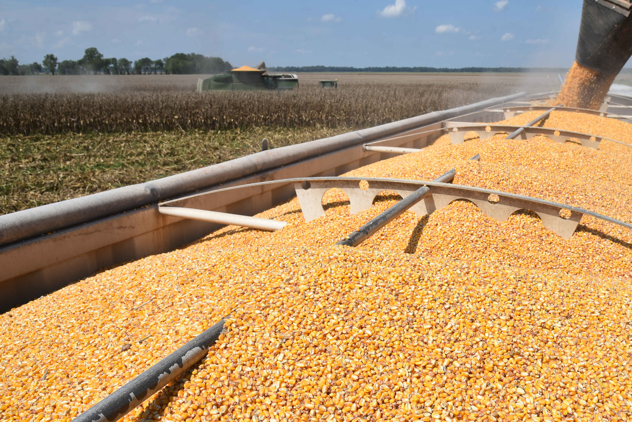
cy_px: 256
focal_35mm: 33
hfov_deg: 56.5
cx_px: 399
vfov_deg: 39.8
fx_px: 580
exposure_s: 1/500
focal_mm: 24
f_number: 11
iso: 250
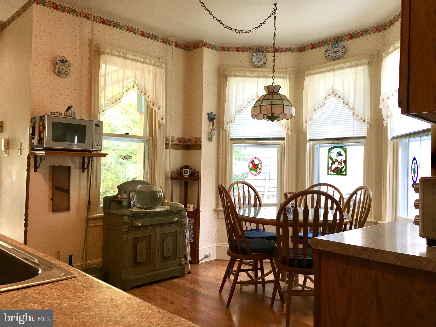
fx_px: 365
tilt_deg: +2.3
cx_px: 218
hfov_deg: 61.7
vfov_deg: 48.2
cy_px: 164
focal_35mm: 29
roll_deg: -0.9
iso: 50
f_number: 2.2
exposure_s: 1/30
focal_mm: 4.15
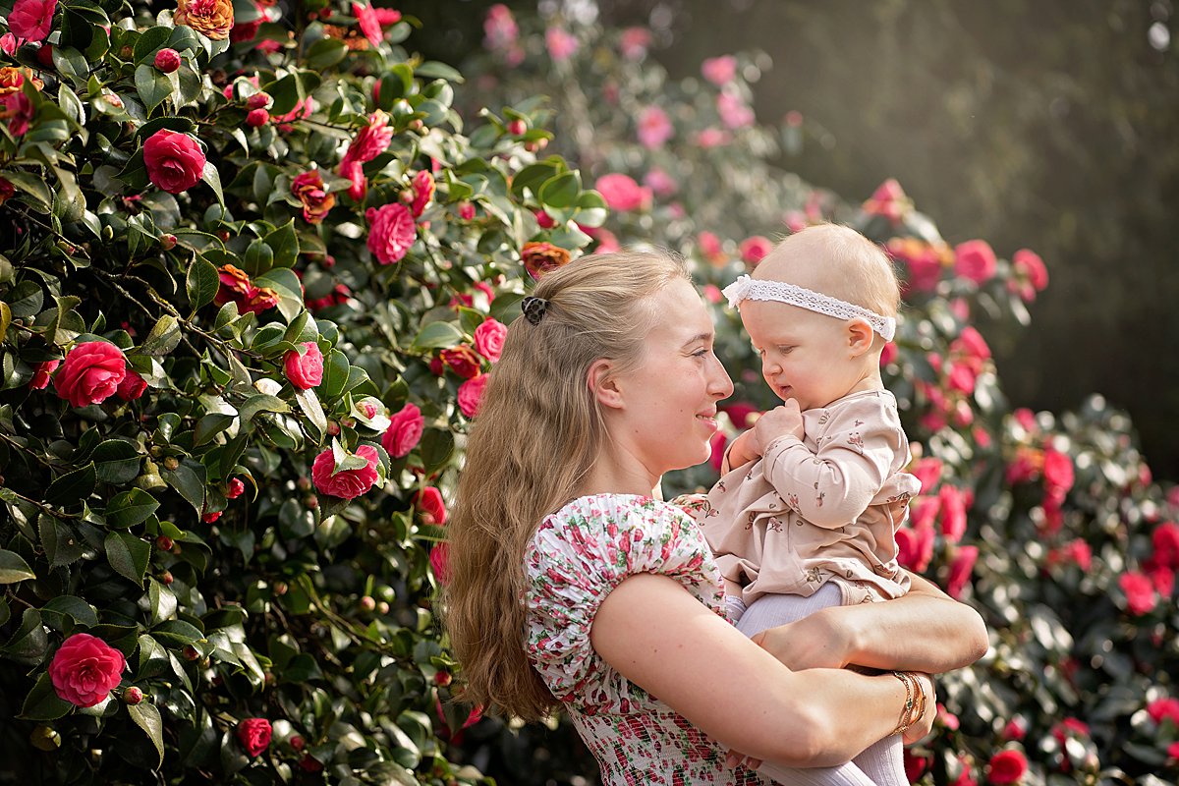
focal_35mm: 85
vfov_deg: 16.1
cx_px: 590
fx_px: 2784
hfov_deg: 23.9
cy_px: 393
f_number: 2.8
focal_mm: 85
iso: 100
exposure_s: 1/400
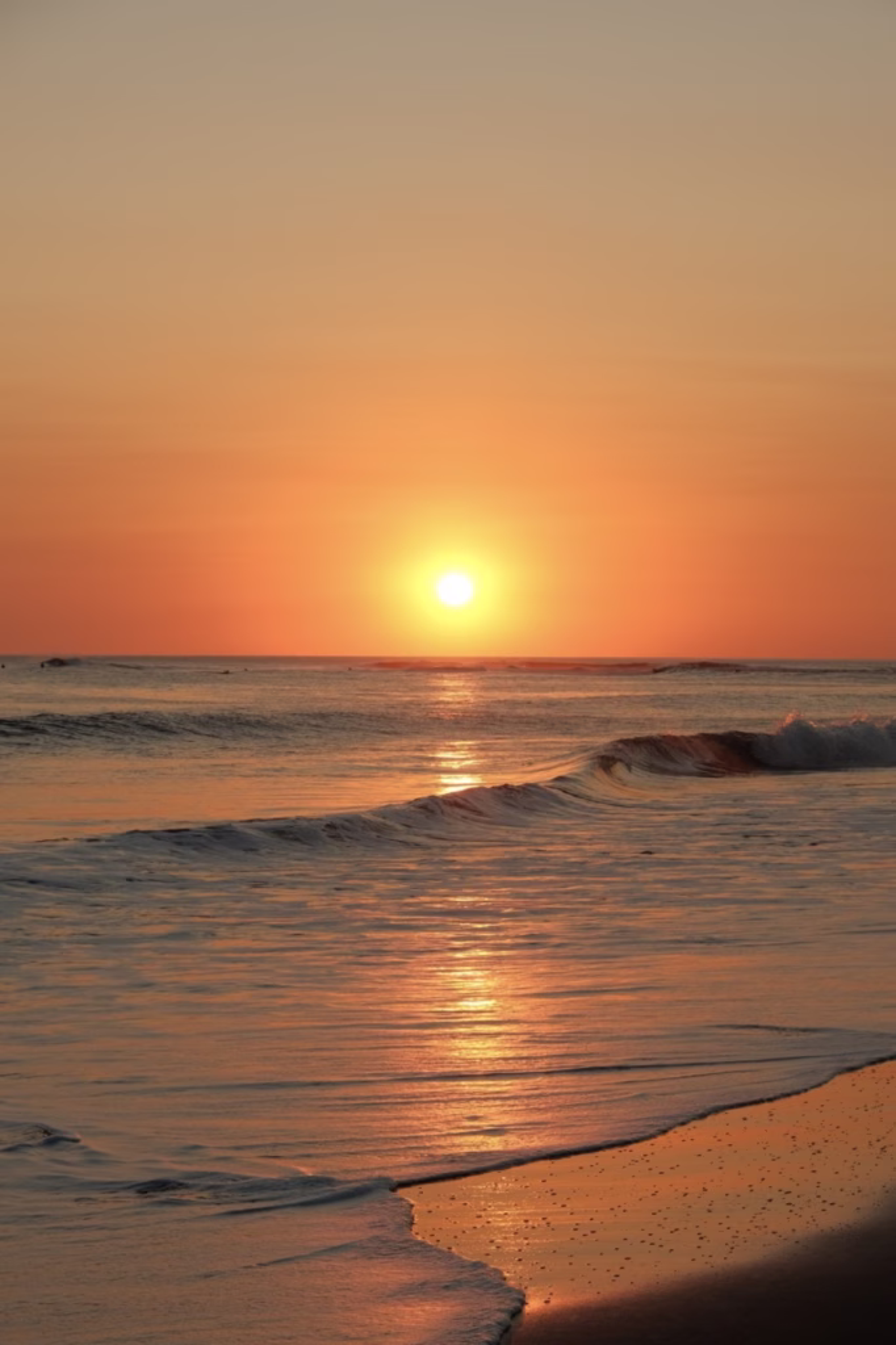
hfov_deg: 16.4
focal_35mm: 83
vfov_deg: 24.5
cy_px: 672
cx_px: 448
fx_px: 3101
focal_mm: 55
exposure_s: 1/420
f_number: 7.1
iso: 200
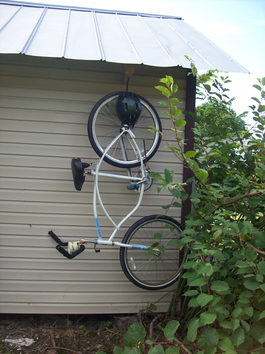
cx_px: 132
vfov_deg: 51.4
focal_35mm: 36
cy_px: 177
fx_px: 368
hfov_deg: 39.6
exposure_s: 1/302
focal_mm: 6
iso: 80
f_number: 2.7
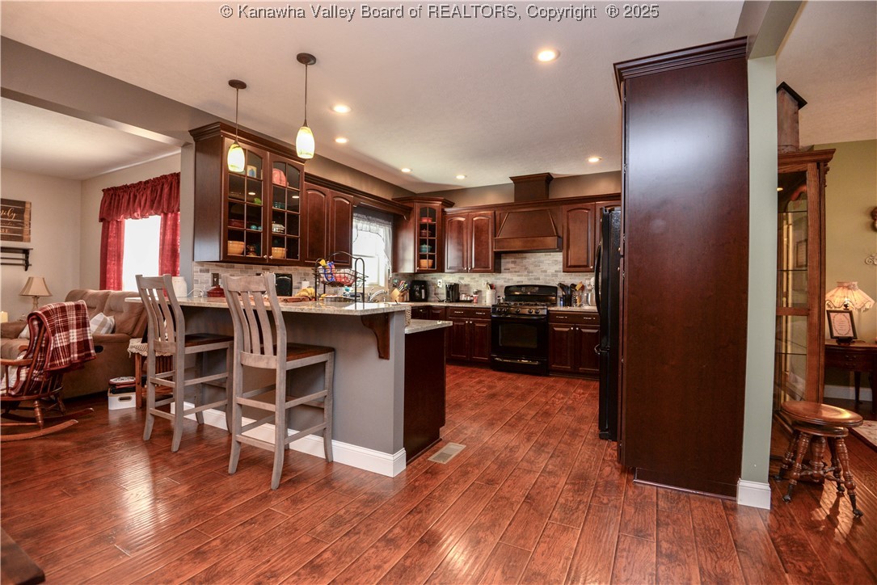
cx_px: 438
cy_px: 292
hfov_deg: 96.7
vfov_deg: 73.8
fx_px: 390
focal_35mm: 16
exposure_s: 1/125
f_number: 4.5
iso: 1250
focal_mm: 16
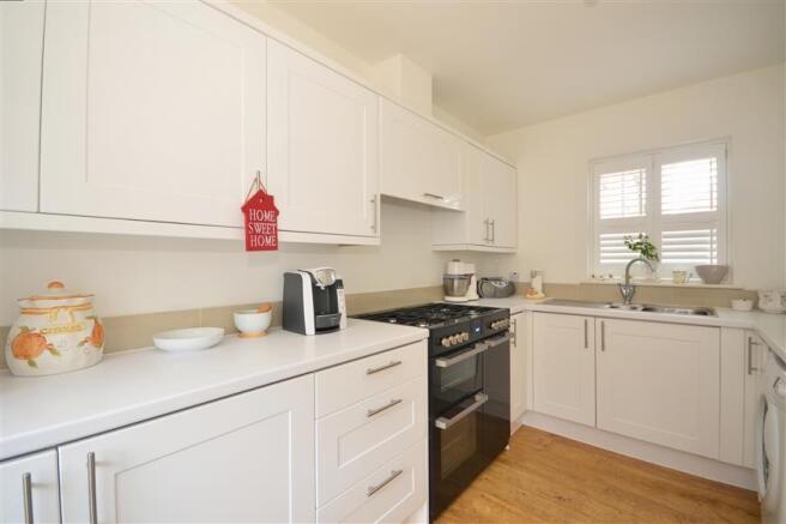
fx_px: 327
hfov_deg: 100.4
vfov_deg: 77.3
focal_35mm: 15
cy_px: 262
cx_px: 393
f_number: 6.3
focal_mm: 10
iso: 200
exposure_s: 1/2.5
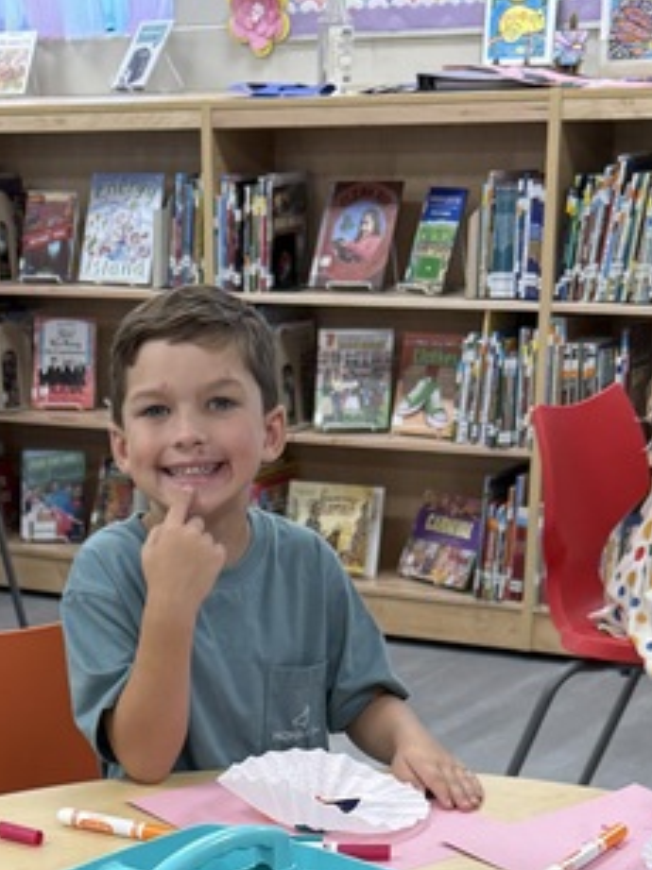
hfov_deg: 18.3
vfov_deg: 21.6
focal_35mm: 80
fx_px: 2010
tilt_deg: -28.4
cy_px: 1193
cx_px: 147
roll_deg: +1.3
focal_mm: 6.76
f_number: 1.78
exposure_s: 1/120
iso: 125
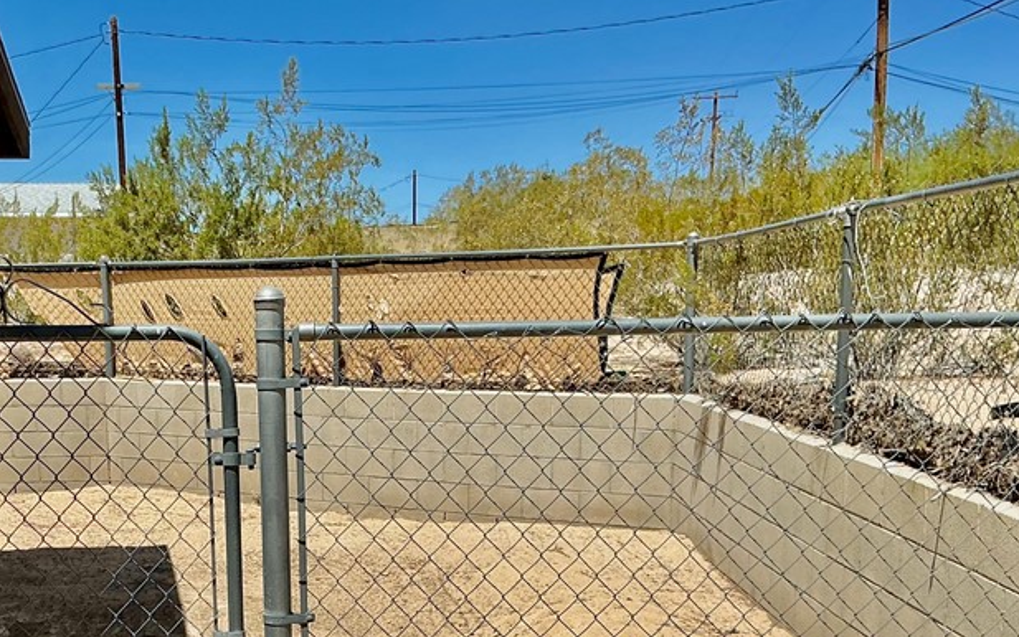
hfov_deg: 39.0
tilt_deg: -12.0
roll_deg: +0.0
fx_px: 1417
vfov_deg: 24.4
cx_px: 315
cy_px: 607
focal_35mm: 51
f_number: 1.8
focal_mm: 3
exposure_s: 1/3125
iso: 25
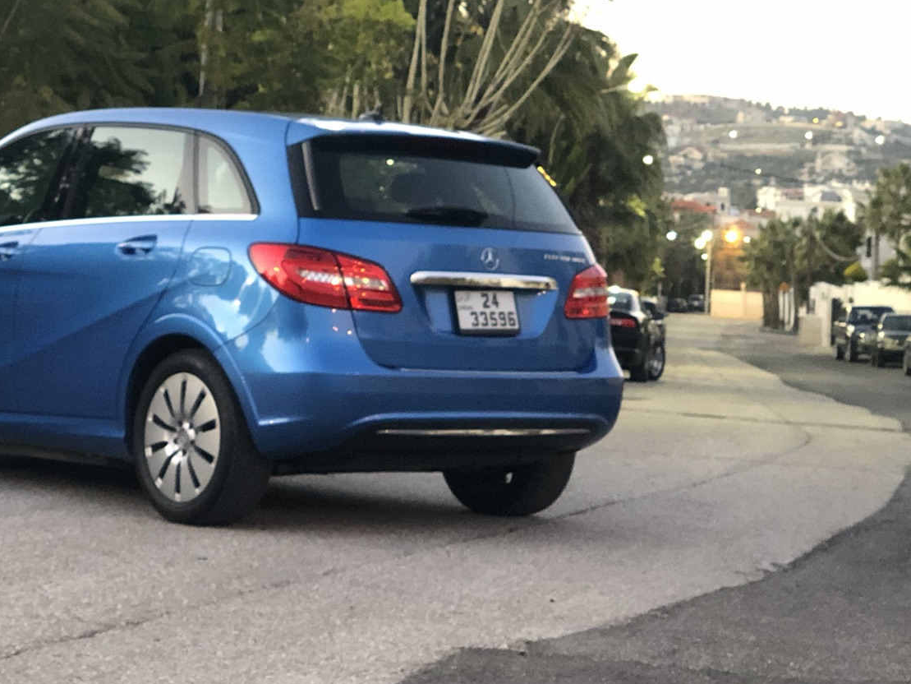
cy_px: 169
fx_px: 2369
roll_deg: -2.3
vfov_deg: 16.3
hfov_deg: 21.6
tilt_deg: +0.5
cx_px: 247
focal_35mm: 90
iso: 160
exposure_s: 1/10
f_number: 2.4
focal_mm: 6
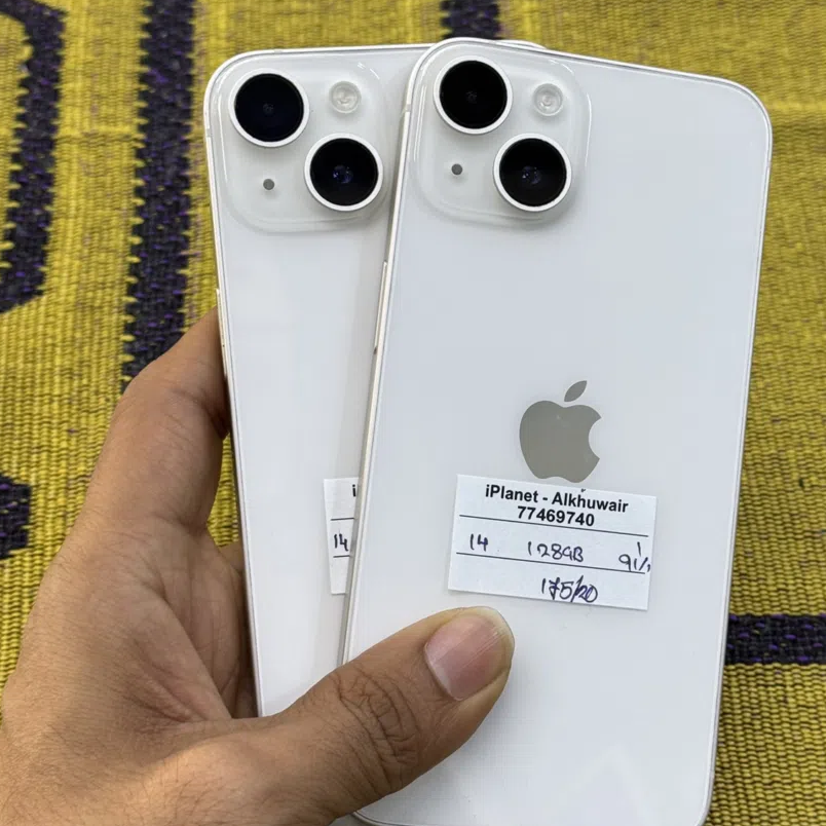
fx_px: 1944
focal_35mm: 72
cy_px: 407
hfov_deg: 23.9
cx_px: 501
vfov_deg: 24.0
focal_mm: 6.76
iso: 80
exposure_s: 1/100
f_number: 1.78
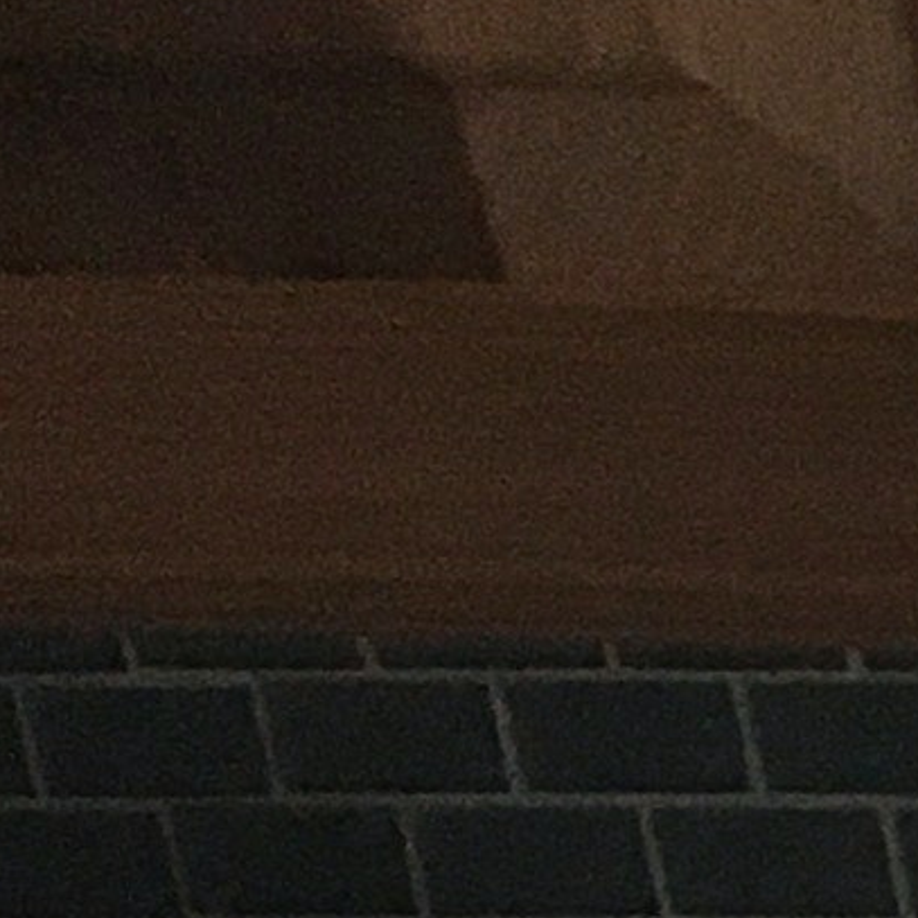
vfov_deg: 6.1
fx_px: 7621
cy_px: 3174
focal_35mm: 254
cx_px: 4306
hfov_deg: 5.5
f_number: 2.2
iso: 80
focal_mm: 4.15
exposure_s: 1/30
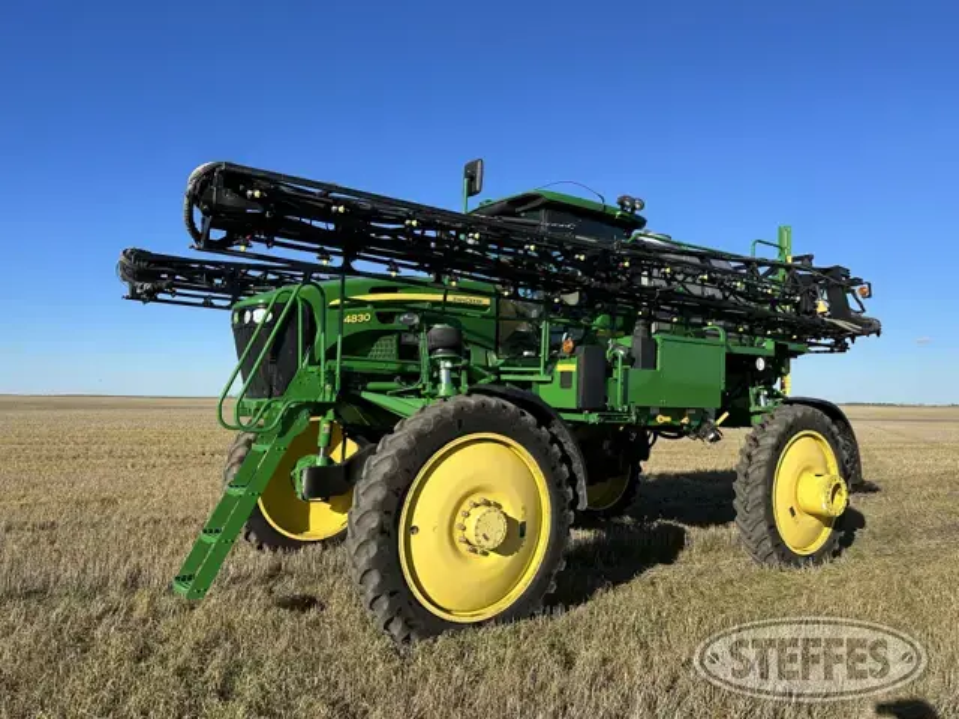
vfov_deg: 56.8
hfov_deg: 71.6
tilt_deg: +1.7
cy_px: 360
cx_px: 480
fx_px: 665
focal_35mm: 24
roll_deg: +0.0
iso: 80
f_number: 1.78
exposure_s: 1/3861
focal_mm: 6.86
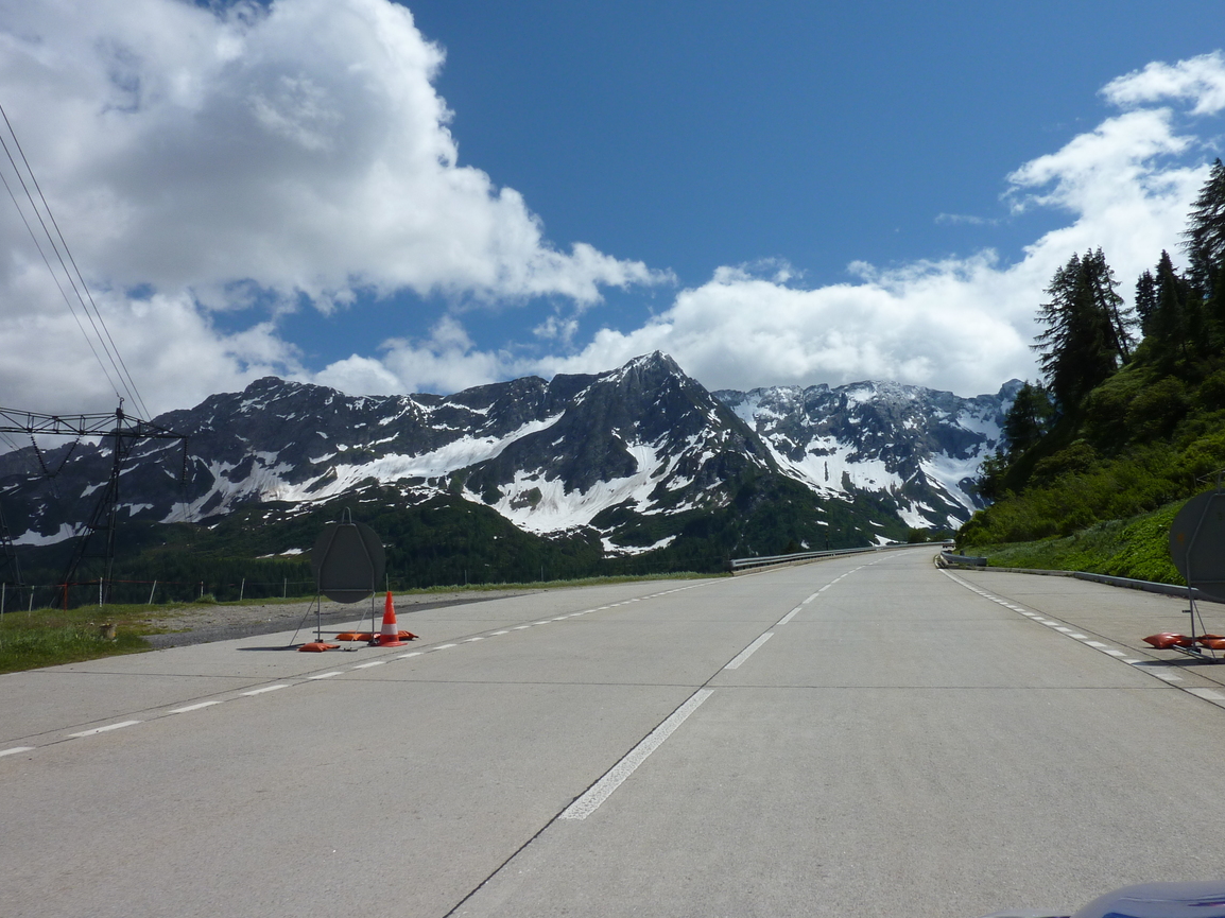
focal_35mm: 26
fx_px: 920
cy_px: 451
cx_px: 608
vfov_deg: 53.0
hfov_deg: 67.3
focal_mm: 4.1
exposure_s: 1/800
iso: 80
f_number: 5.6
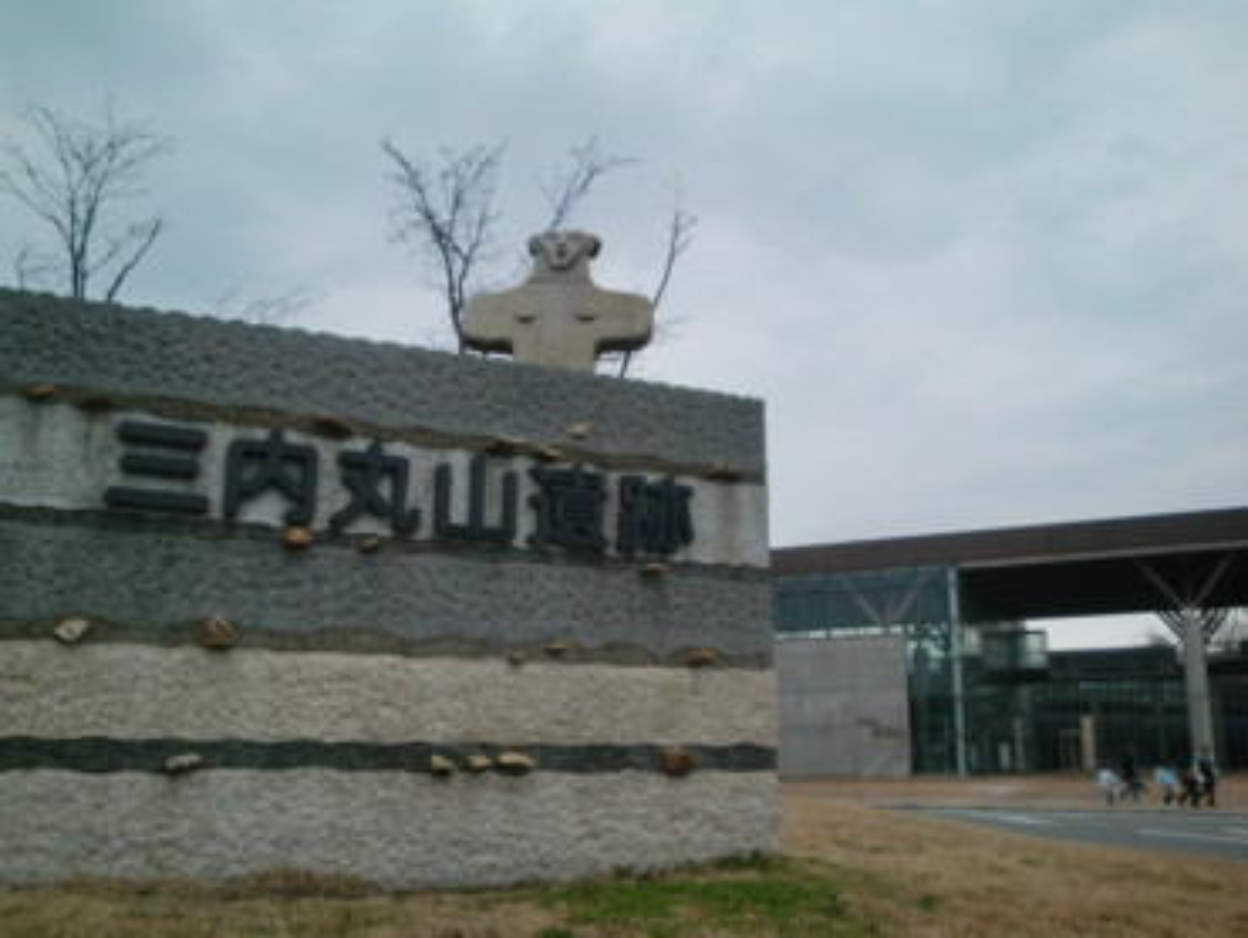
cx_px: 624
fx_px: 1227
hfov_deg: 53.9
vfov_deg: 41.8
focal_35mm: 34
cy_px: 469
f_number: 2.8
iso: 64
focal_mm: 5.58
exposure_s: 1/320
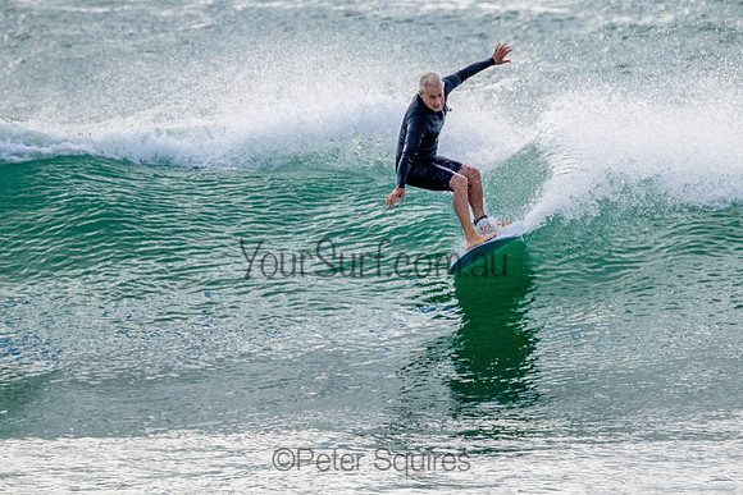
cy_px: 189
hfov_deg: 1.9
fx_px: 22599
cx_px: 462
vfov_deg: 1.3
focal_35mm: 1095
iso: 1100
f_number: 11
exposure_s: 1/2000
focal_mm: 800
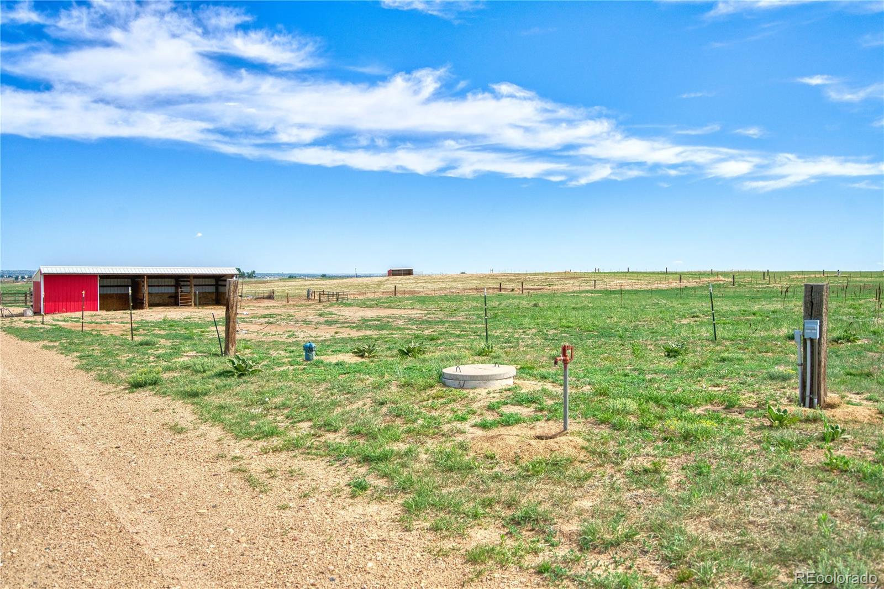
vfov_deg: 44.9
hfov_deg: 63.7
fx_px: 712
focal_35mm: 29
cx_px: 442
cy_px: 294
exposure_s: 1/4000
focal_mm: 29
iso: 500
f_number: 4
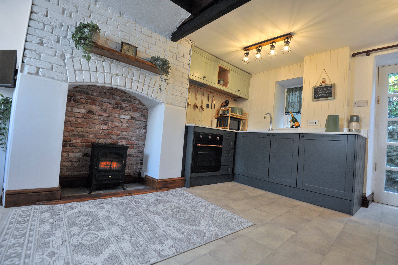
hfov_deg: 96.8
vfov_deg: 73.7
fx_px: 177
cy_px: 132
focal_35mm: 16
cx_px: 199
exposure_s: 1/125
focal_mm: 16
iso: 1600
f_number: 5.6
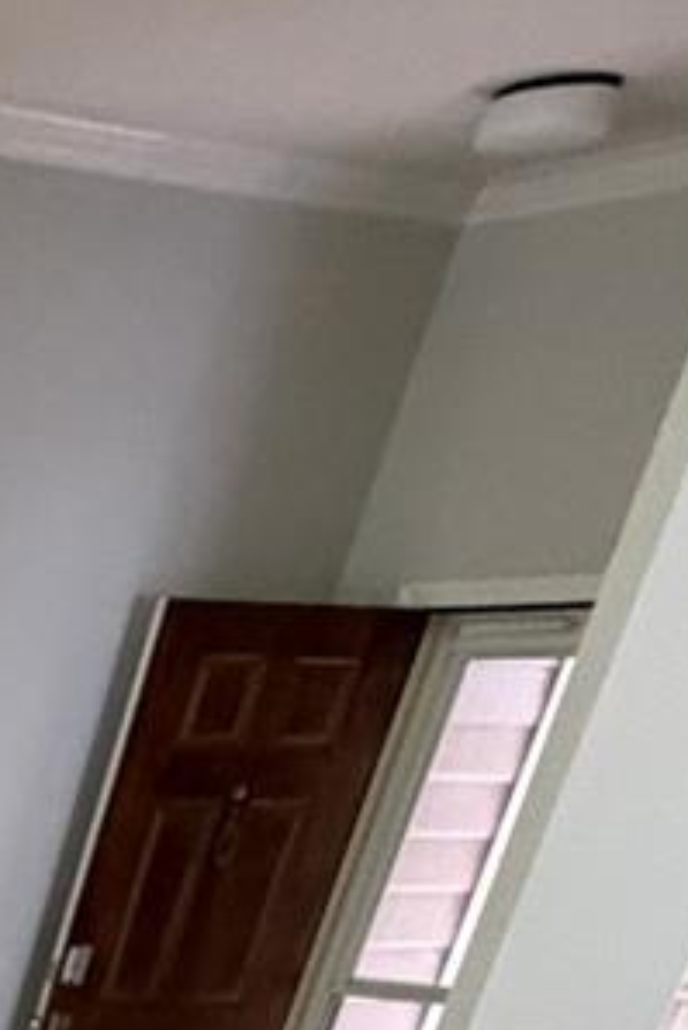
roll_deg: -1.4
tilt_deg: -33.2
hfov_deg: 12.1
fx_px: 2147
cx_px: -1200
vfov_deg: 17.5
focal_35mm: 75
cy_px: 2150
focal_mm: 2.22
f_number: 2.2
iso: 320
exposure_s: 1/60
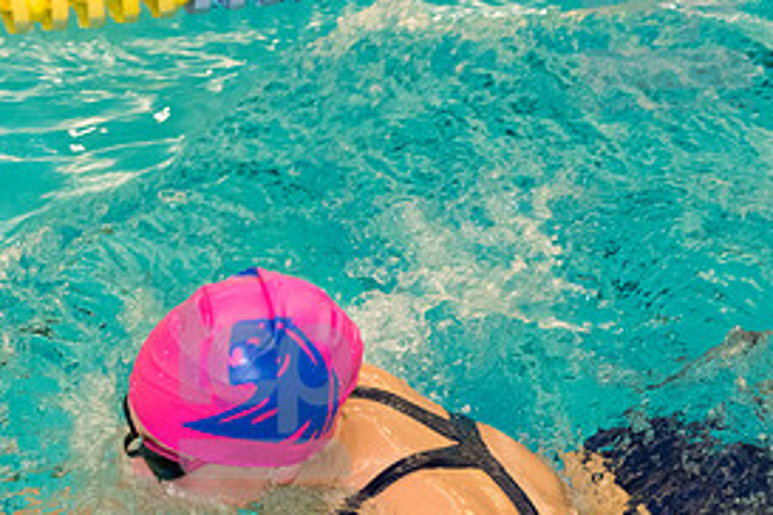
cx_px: 266
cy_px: 403
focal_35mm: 149
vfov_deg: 9.2
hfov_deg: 13.8
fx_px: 3199
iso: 3200
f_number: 5.6
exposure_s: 1/250
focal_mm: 70
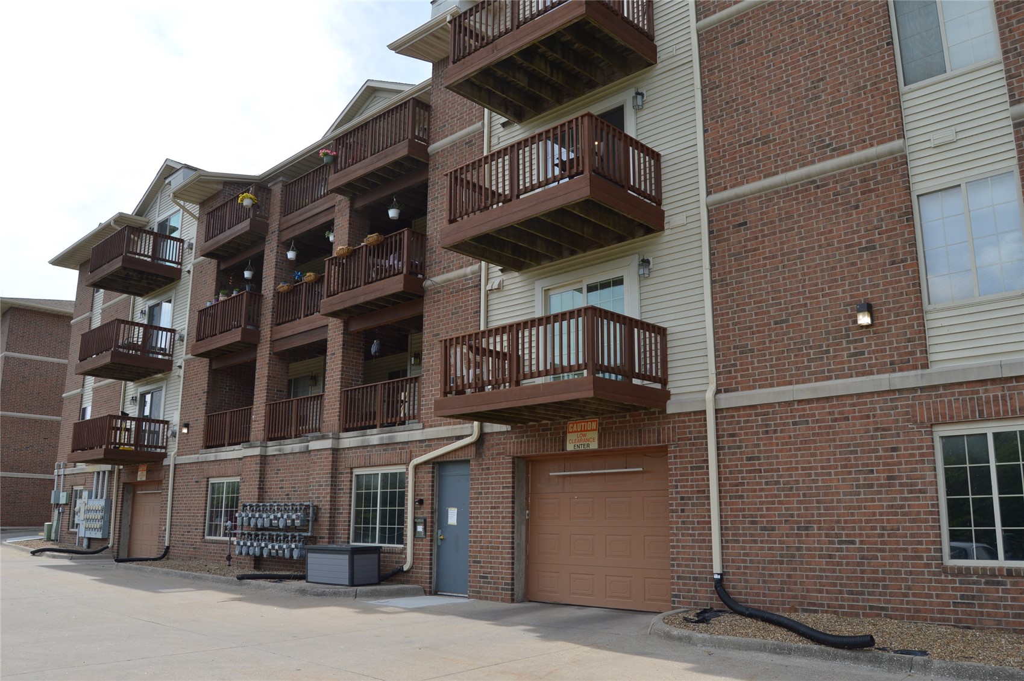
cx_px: 512
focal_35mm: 27
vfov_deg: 47.8
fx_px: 767
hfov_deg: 67.4
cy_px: 340
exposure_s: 1/200
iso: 100
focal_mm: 18
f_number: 7.1
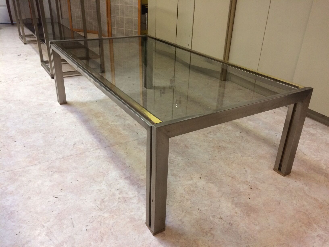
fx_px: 276
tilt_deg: -26.6
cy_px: 124
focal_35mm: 29
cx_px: 164
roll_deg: -1.5
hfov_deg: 61.7
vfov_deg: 48.2
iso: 80
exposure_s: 1/33
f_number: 2.2
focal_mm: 4.15
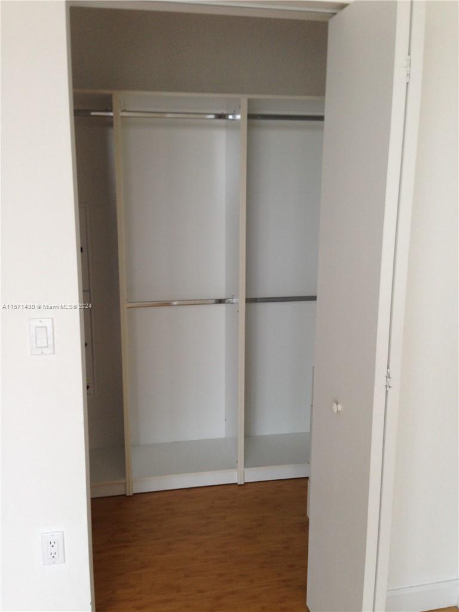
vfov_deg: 55.4
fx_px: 583
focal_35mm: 33
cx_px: 230
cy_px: 306
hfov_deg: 42.9
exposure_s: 1/60
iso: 50
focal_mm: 4.12
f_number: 2.4
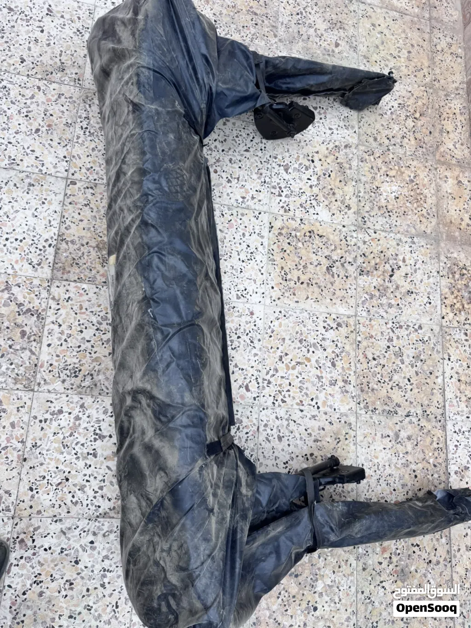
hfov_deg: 56.8
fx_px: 435
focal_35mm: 24
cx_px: 236
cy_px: 314
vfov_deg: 71.6
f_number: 1.78
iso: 80
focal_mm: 6.76
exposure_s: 1/2710
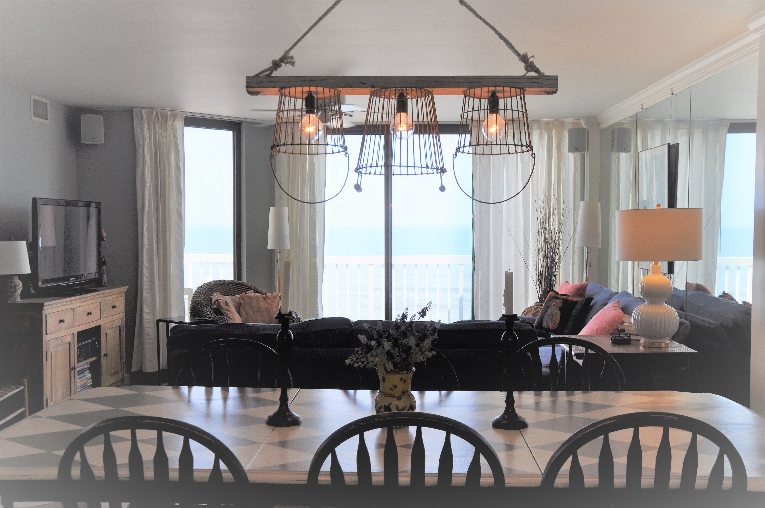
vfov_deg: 35.4
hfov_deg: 51.3
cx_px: 382
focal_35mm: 38
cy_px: 254
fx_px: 796
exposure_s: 1/80
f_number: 9
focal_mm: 25
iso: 200
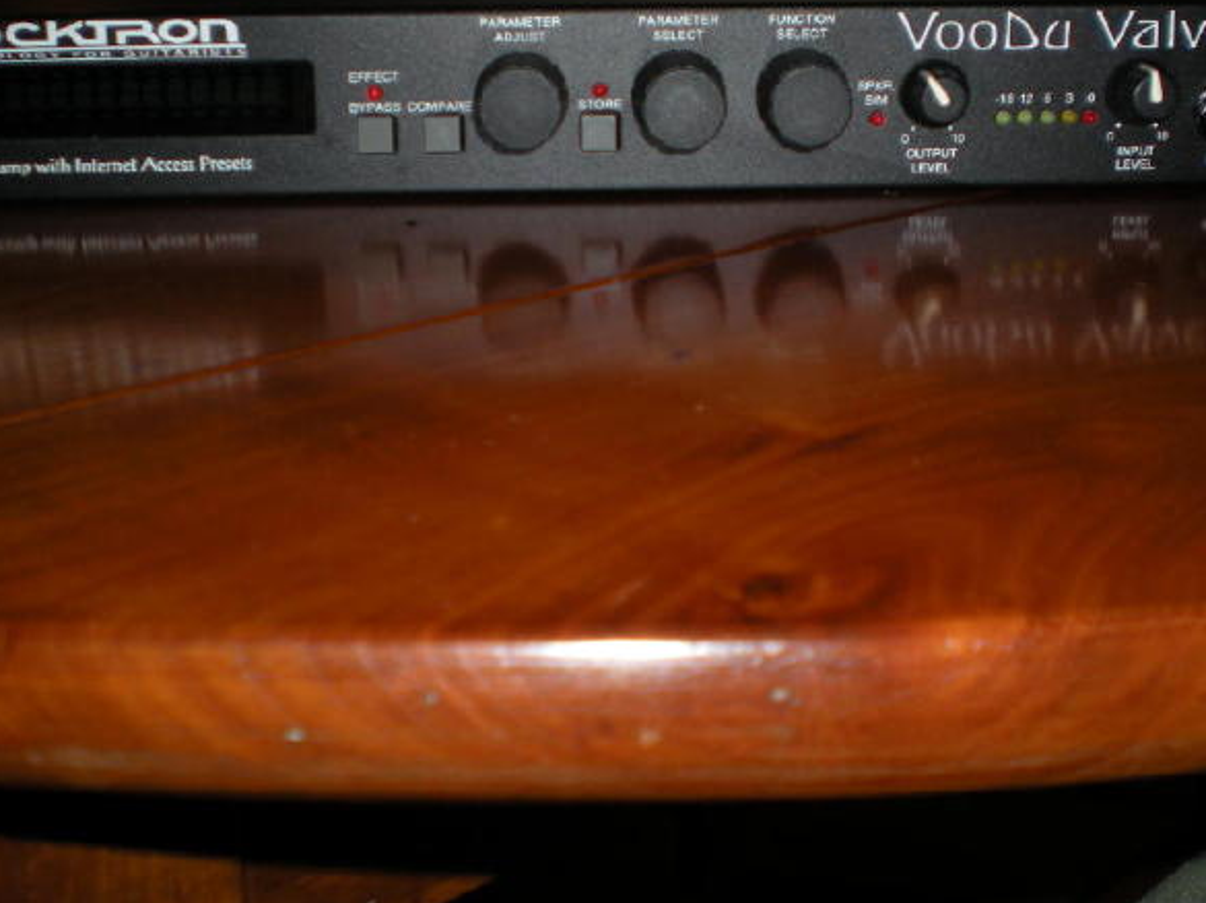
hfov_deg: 36.8
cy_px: 307
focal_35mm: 52
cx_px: 647
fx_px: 1811
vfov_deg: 27.8
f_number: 3.1
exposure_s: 1/30
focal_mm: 6.3
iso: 64
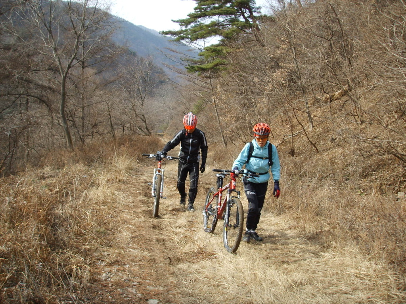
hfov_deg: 47.9
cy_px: 152
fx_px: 457
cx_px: 203
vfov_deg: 36.8
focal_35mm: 39
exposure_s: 1/250
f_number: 3.5
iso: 50
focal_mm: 6.6
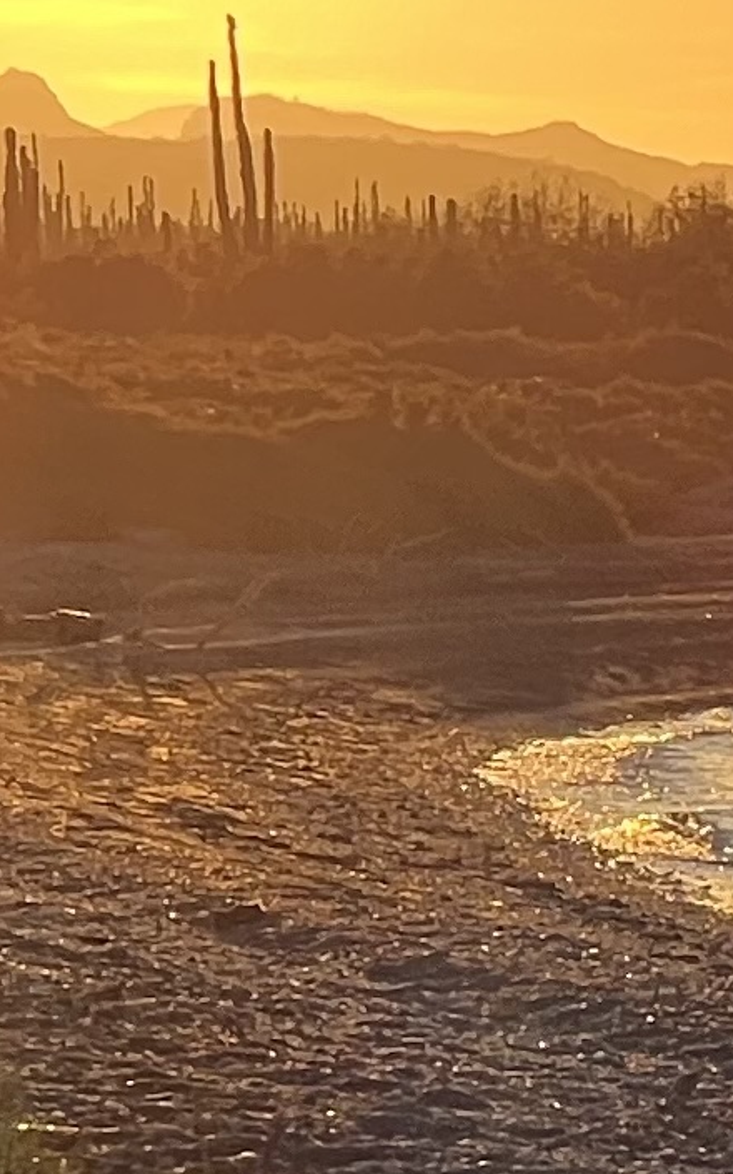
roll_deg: -0.3
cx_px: 2237
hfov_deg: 3.3
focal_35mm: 395
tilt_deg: -4.5
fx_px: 12638
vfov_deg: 5.3
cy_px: 1424
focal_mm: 9
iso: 32
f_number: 2.8
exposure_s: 1/847
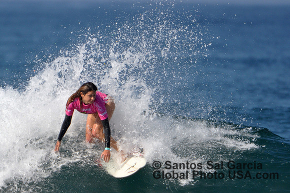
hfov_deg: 2.5
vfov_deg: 1.7
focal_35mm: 825
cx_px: 145
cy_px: 96
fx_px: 6642
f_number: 7.1
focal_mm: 550
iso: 400
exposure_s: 1/1600
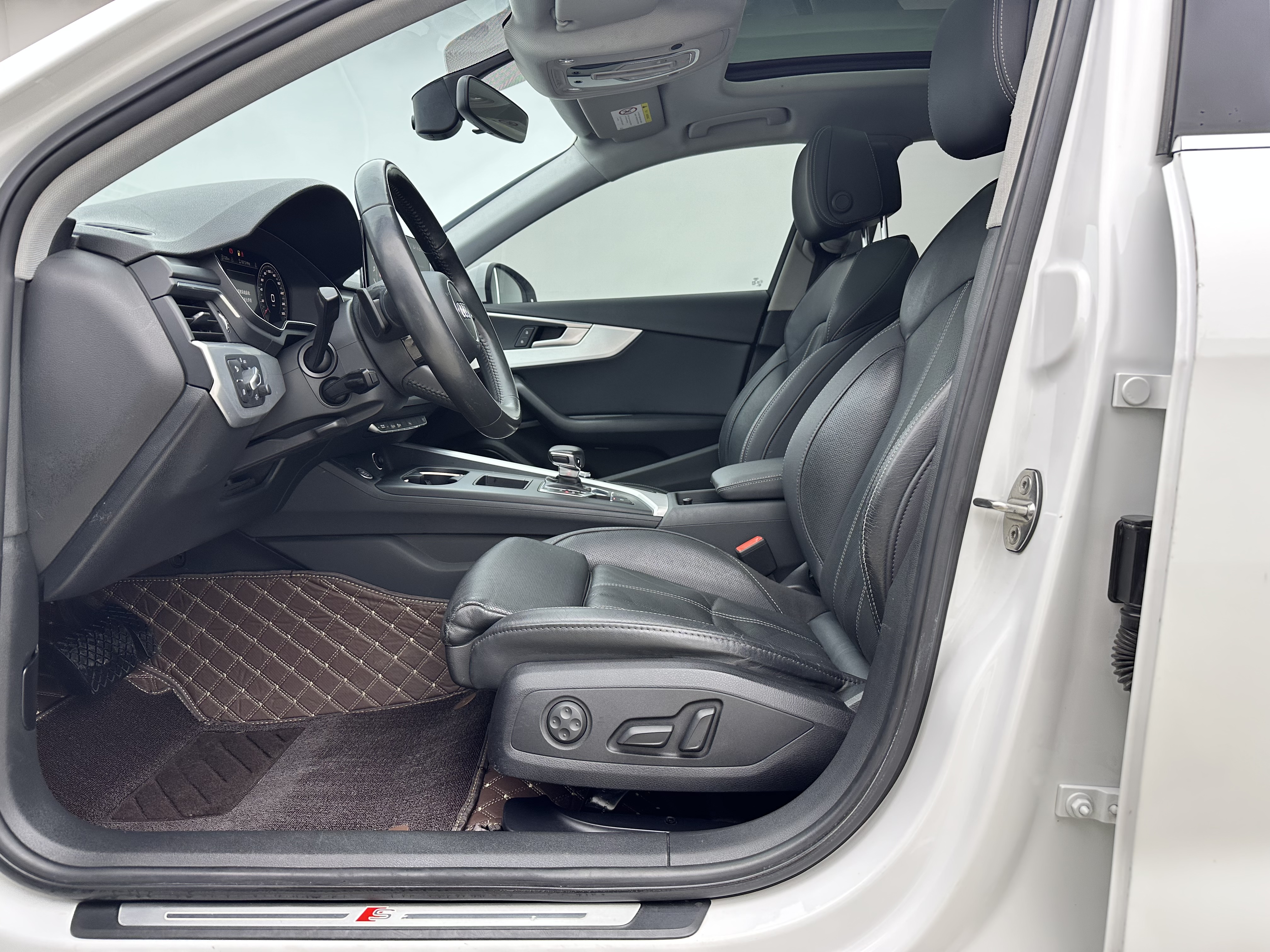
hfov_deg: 71.6
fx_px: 881
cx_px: 635
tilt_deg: -7.6
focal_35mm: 24
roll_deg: +0.7
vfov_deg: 56.8
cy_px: 476
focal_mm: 6.86
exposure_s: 1/100
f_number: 1.78
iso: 80
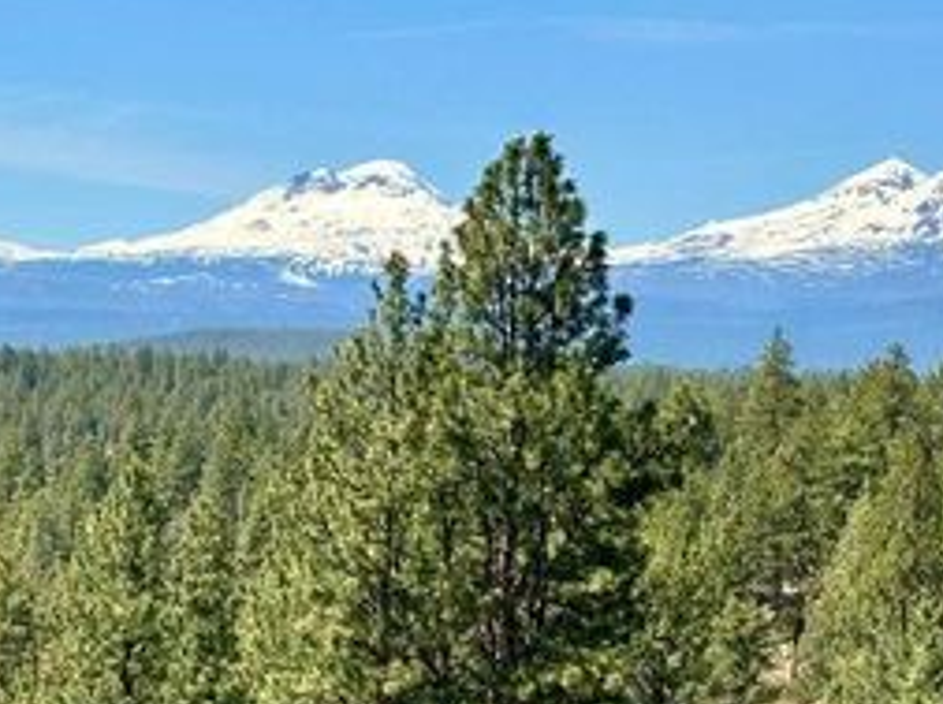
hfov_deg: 20.6
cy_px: 322
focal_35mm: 95
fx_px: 2584
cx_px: 294
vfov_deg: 15.5
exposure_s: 1/3257
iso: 64
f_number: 1.78
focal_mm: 6.86
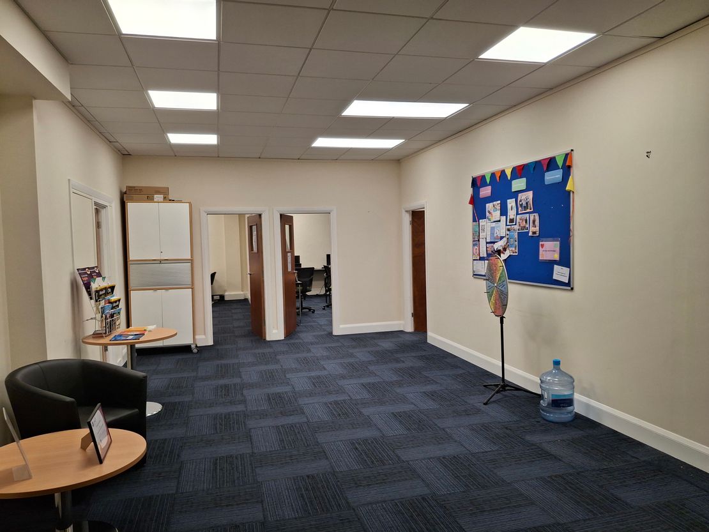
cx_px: 354
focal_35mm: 25
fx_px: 512
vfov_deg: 54.9
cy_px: 266
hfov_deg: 69.4
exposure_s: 1/100
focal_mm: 4.69
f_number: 1.8
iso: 40
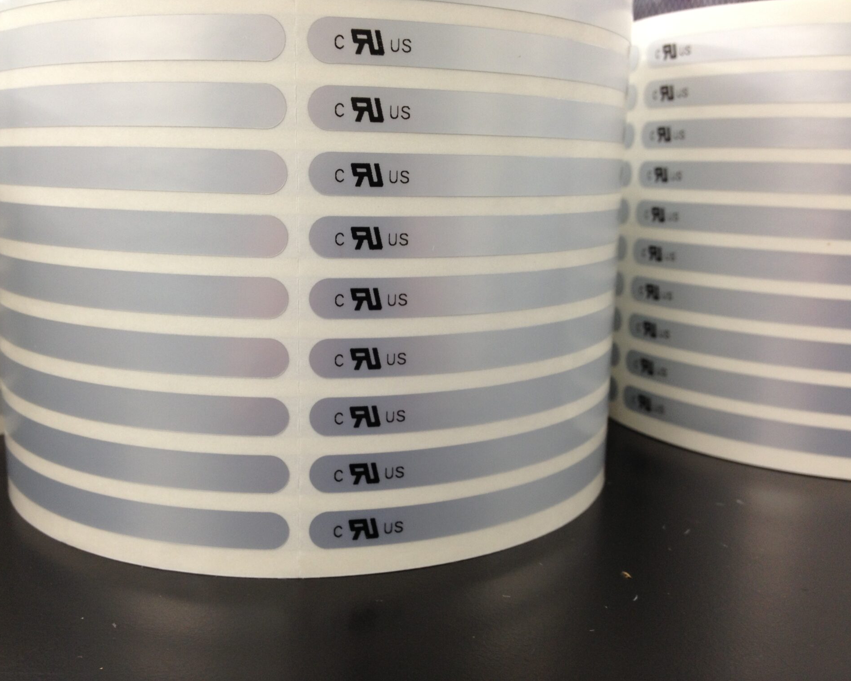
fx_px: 932
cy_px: 336
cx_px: 414
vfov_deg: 40.1
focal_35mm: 37
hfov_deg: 49.1
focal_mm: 4.28
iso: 50
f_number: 2.4
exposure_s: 1/24
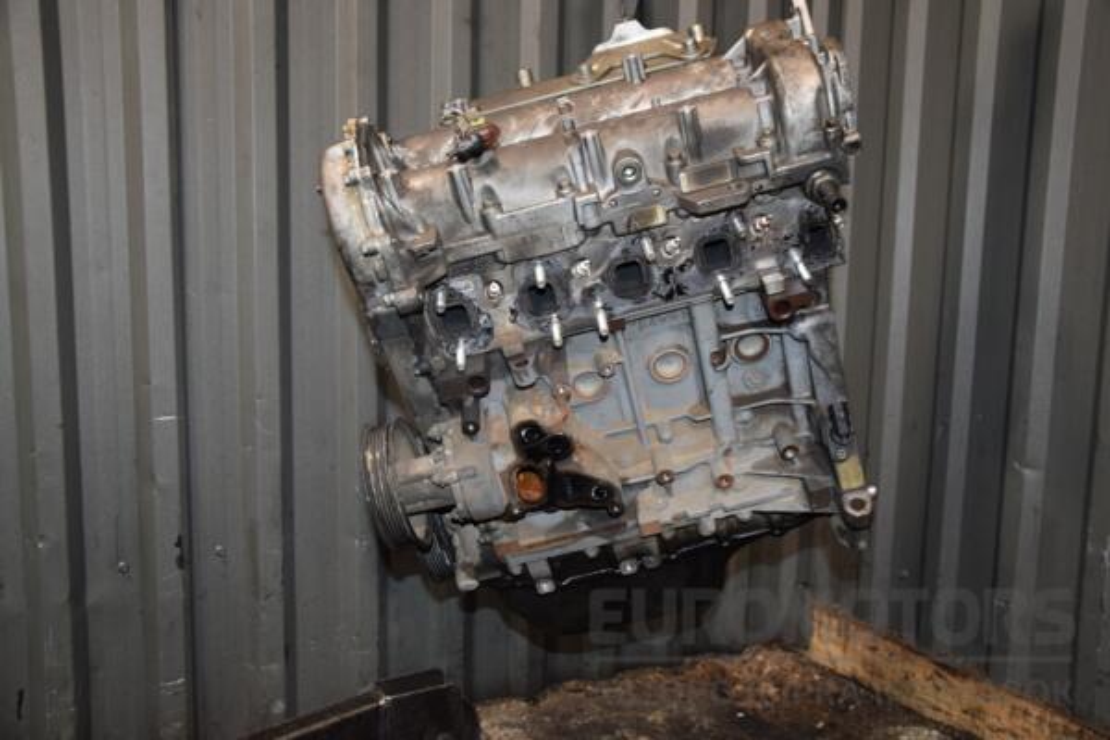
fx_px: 1110
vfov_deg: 36.9
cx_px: 555
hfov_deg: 53.1
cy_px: 370
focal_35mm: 36
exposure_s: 1/60
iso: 800
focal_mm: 24
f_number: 5
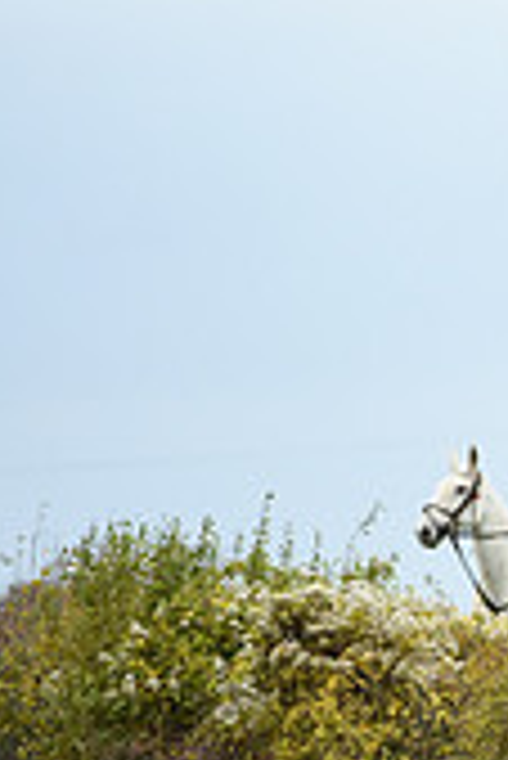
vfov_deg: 3.0
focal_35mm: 687
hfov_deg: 2.0
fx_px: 14511
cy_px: 657
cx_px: 1295
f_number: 5
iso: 2000
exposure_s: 1/1000
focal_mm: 200
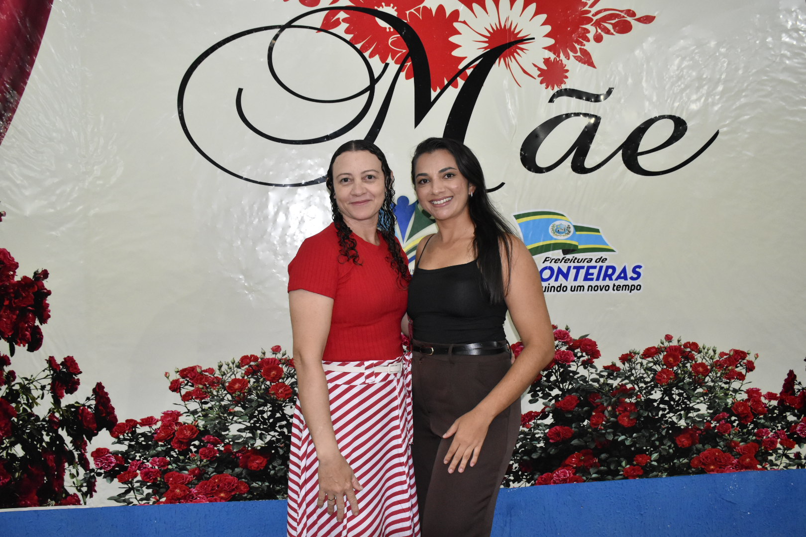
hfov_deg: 61.9
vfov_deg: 43.6
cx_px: 403
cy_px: 268
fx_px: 672
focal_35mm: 30
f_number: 5.6
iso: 2500
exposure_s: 1/100
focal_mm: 20
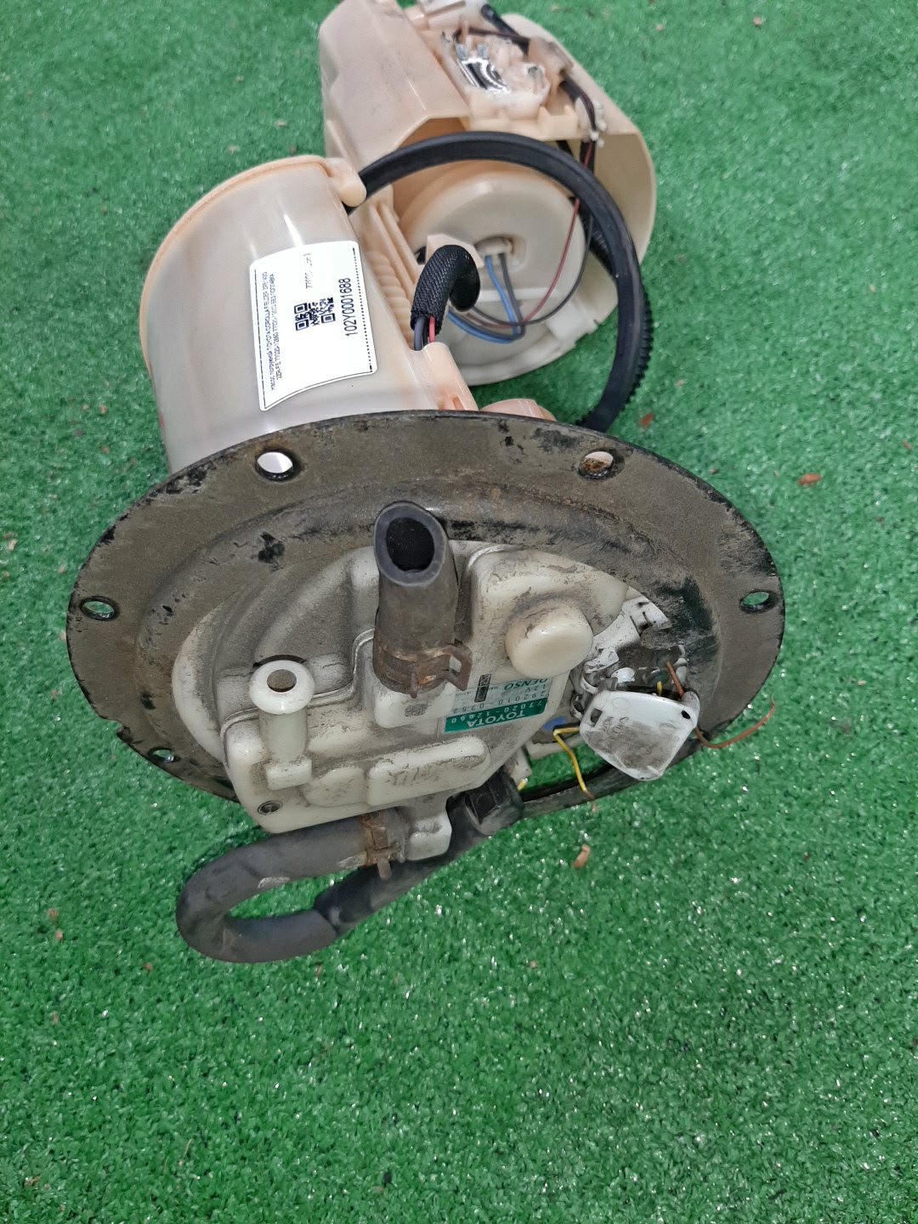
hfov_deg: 53.1
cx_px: 459
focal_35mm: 26
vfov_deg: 67.3
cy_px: 612
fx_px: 919
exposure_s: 1/50
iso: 97
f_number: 1.7
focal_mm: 3.93
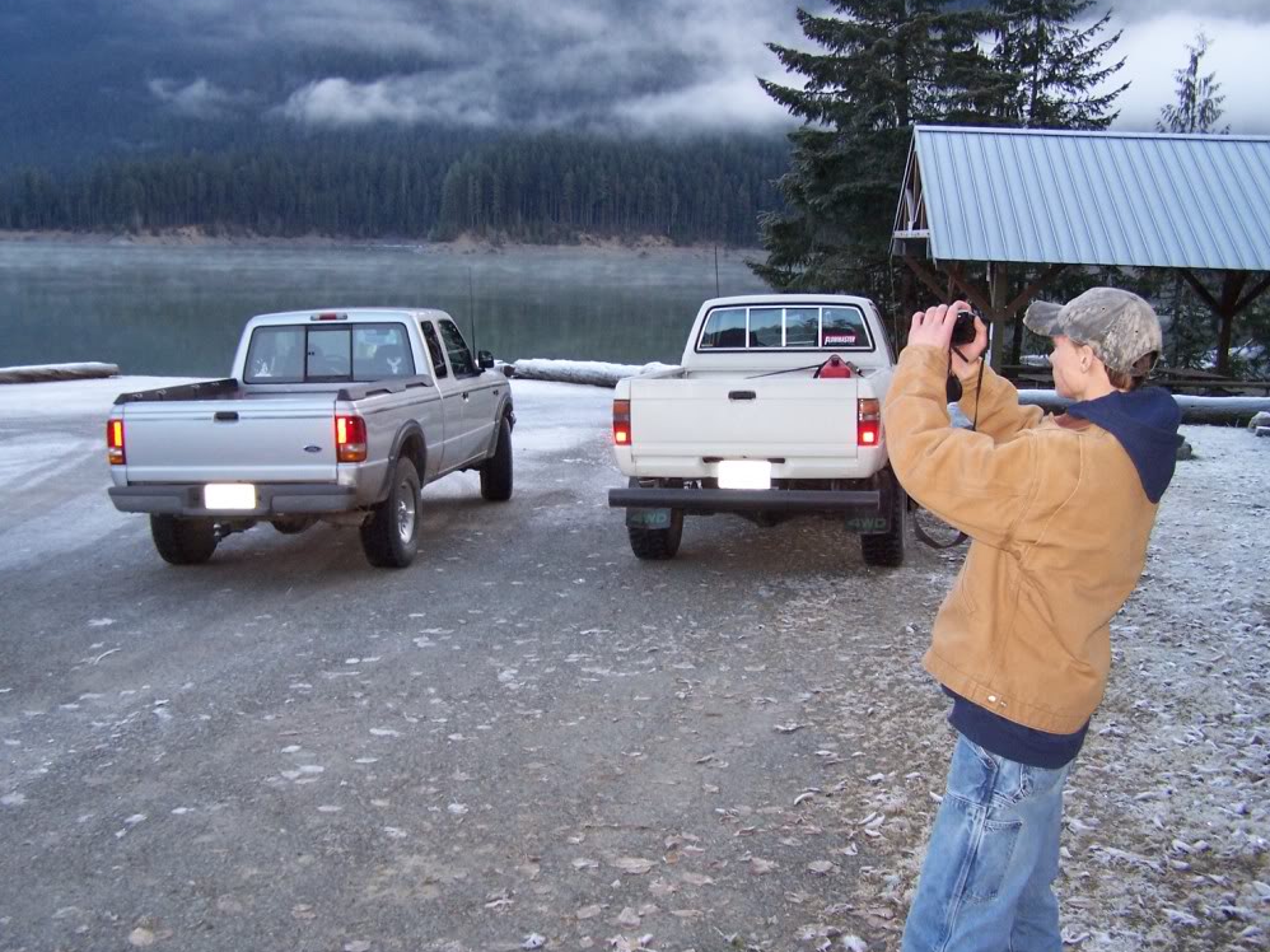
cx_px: 621
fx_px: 1430
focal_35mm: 39
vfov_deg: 36.8
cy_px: 468
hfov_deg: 47.9
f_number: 2.8
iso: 140
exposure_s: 1/60
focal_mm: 6.3
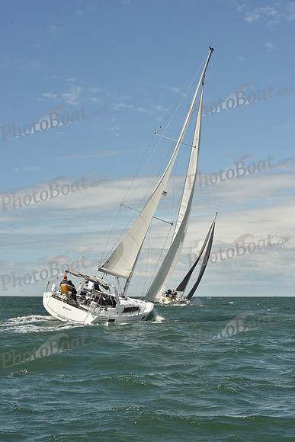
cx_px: 148
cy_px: 221
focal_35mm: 70
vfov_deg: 28.8
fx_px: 860
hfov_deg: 19.5
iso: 320
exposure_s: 1/800
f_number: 13
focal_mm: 70
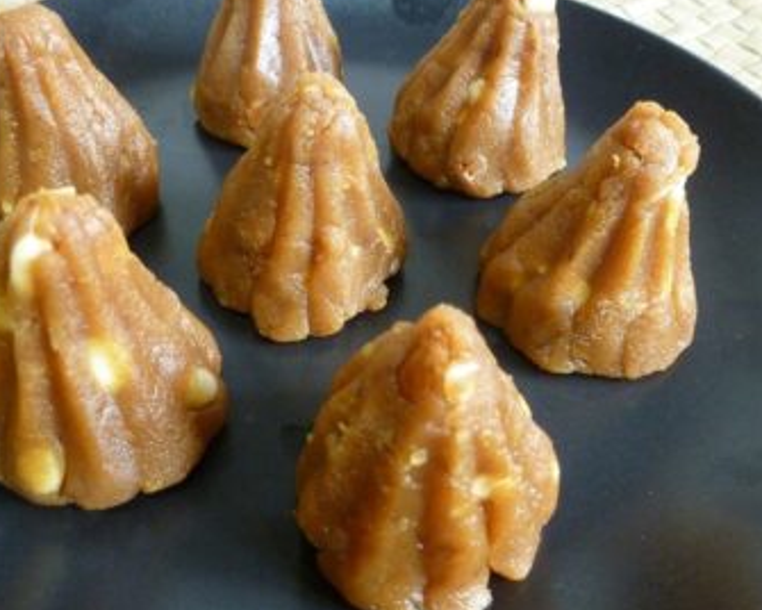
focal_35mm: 35
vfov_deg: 42.2
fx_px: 789
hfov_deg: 51.3
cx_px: 318
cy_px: 281
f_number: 3.3
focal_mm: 4.3
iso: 400
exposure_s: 1/10
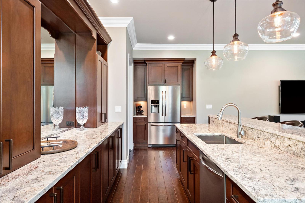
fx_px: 186
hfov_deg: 78.6
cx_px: 152
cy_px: 102
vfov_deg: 57.2
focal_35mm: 22
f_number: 6.3
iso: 400
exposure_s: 1/4
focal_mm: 11
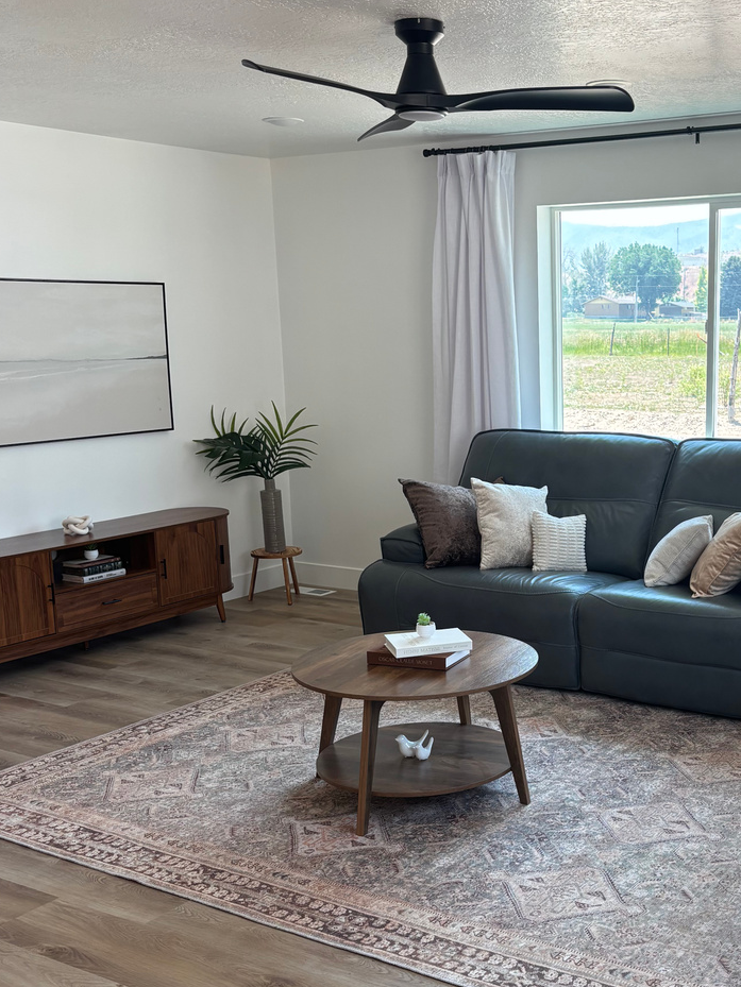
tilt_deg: -10.9
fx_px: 1227
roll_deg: -0.3
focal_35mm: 43
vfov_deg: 43.8
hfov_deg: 32.6
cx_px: 596
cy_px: 541
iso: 64
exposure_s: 1/170
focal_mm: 5.96
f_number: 1.6
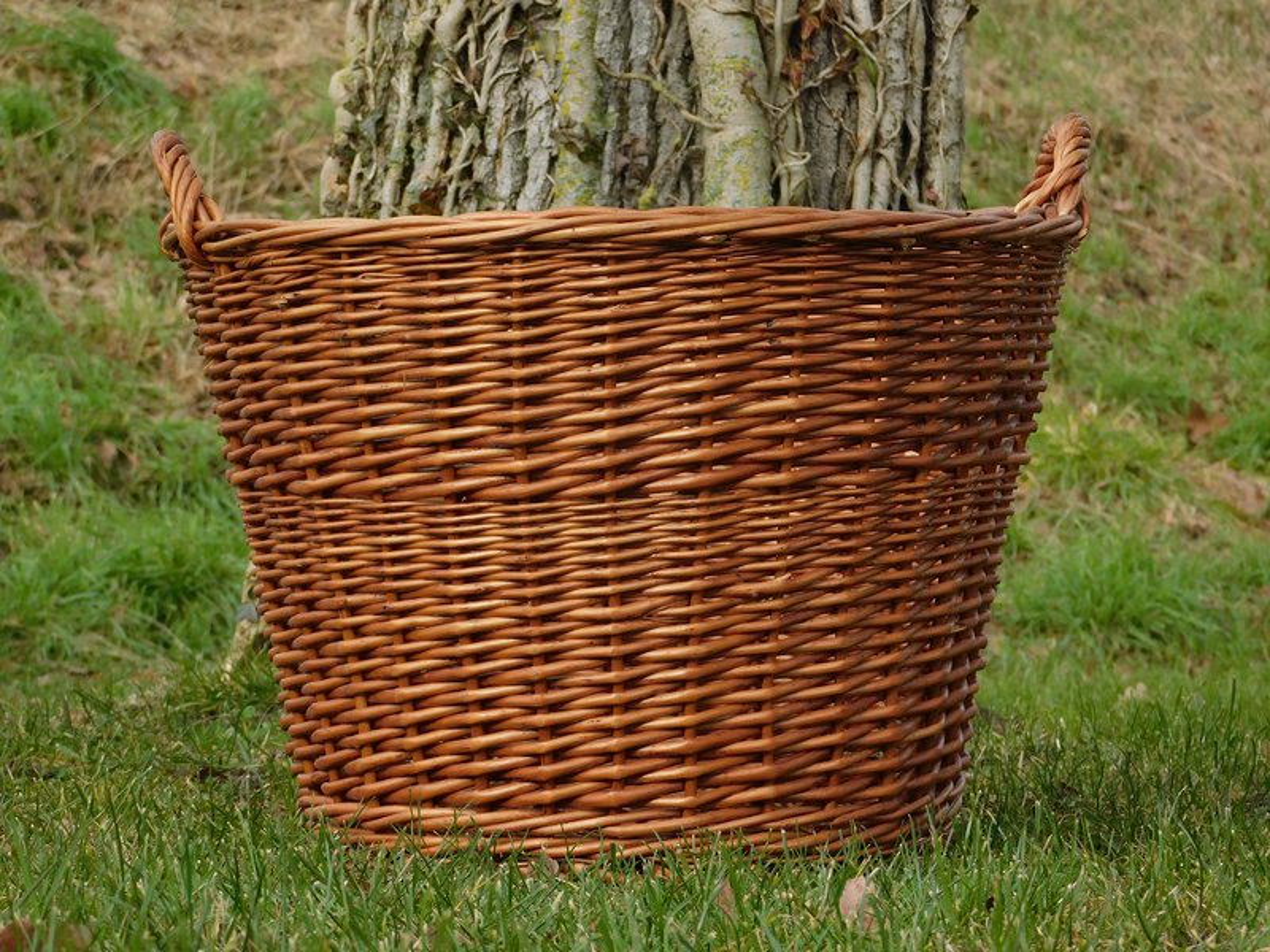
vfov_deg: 10.0
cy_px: 476
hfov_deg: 13.3
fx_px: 5430
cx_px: 635
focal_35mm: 148
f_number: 5.1
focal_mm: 26.3
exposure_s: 1/250
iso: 125
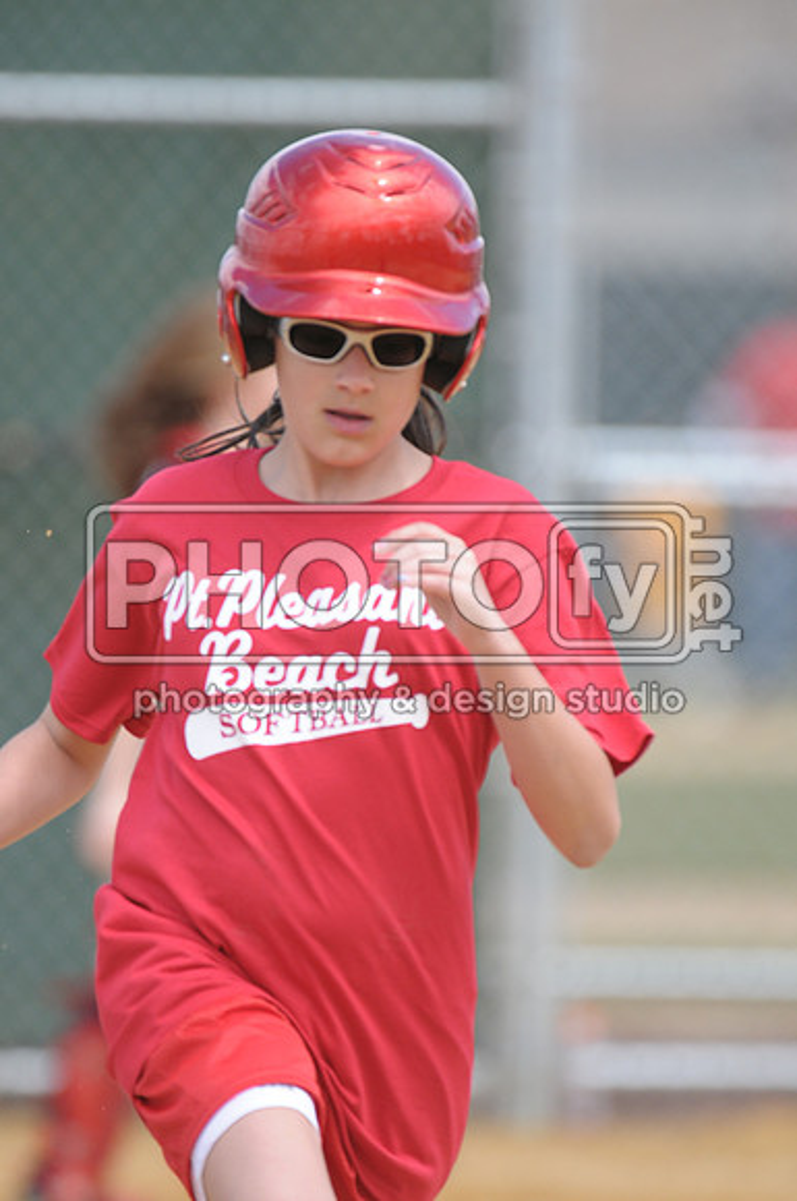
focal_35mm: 600
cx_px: 398
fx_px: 19983
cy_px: 600
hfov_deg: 2.3
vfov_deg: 3.4
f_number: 4.5
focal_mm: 400
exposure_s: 1/1000
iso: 400
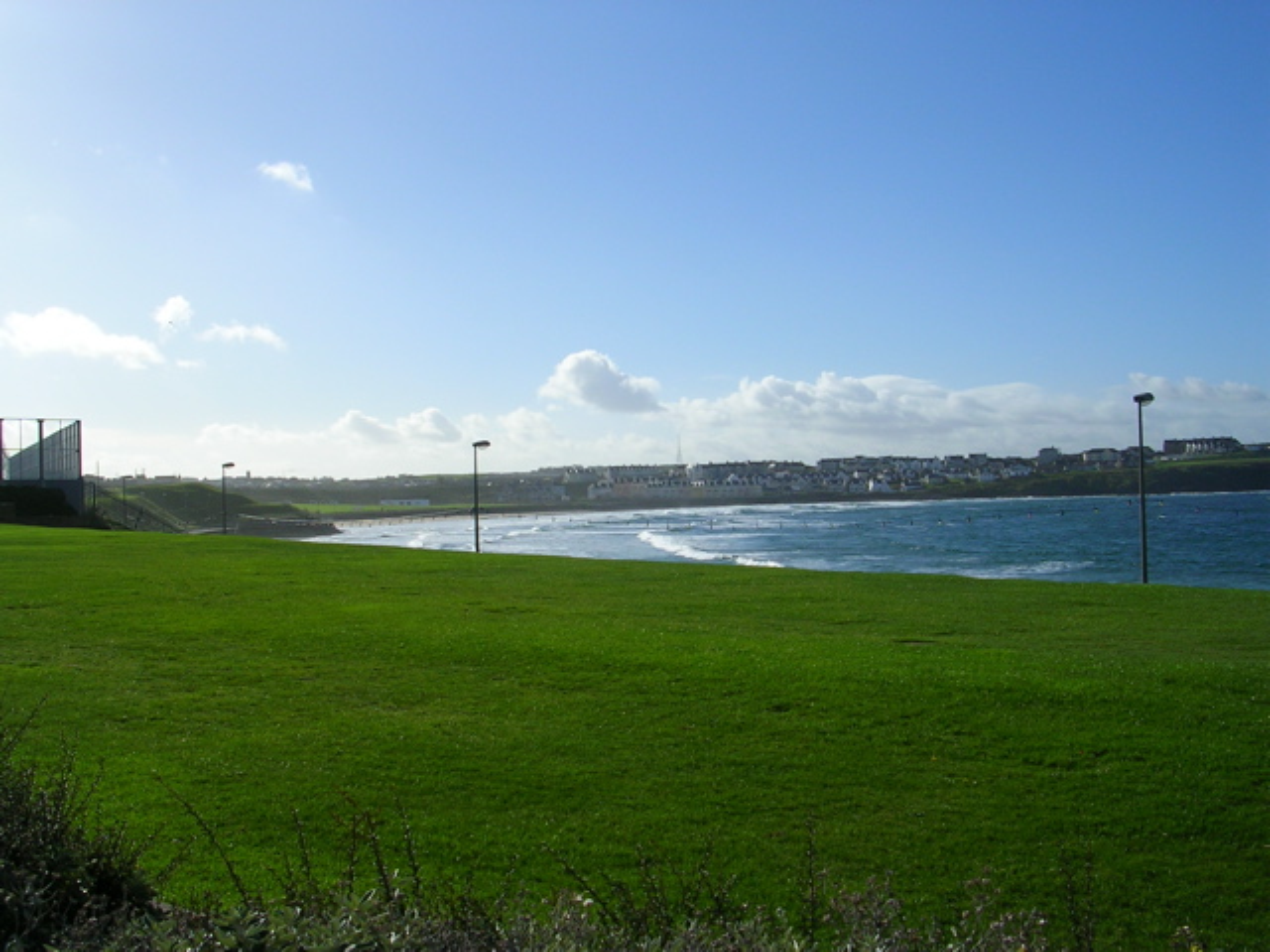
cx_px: 635
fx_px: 1394
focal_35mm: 38
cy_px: 476
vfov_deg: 37.7
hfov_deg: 49.0
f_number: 5.6
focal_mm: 5.8
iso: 50
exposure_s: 1/585
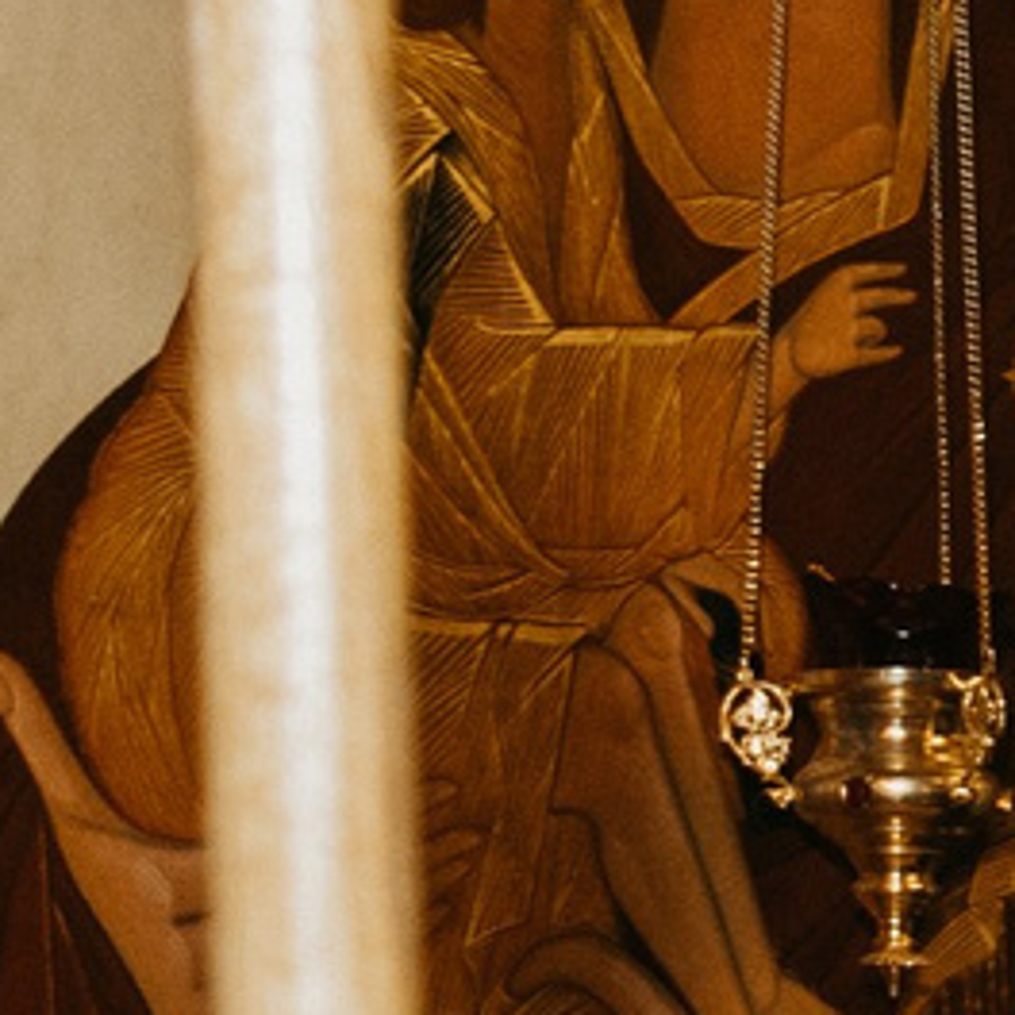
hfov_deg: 6.5
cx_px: 3844
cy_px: 961
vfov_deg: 7.8
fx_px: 7464
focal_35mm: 225
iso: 200
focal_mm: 24
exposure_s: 1/160
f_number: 3.5
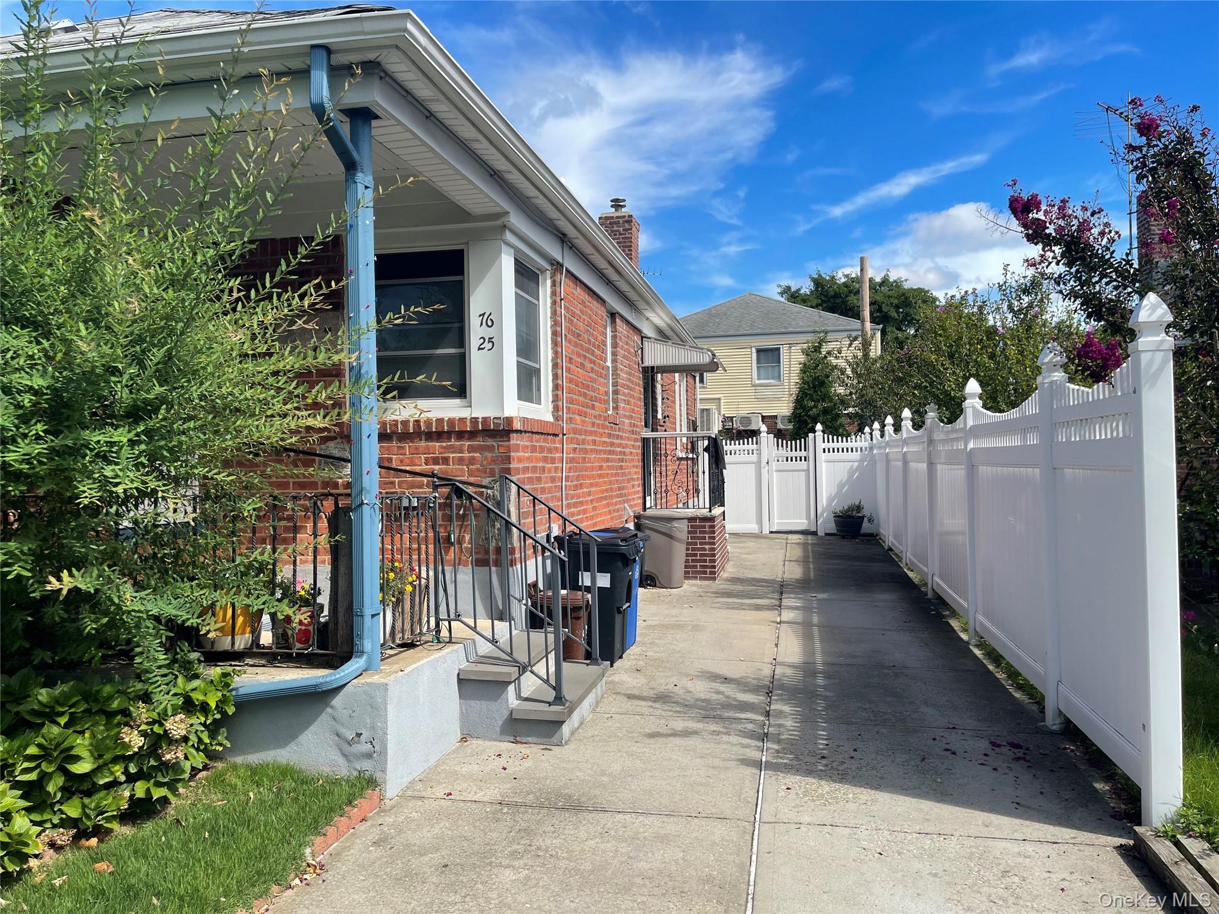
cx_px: 610
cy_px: 457
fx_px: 880
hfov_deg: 69.4
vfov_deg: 54.9
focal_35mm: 25
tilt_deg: +0.2
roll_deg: +1.1
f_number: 1.6
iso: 32
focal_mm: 5.1
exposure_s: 1/3086
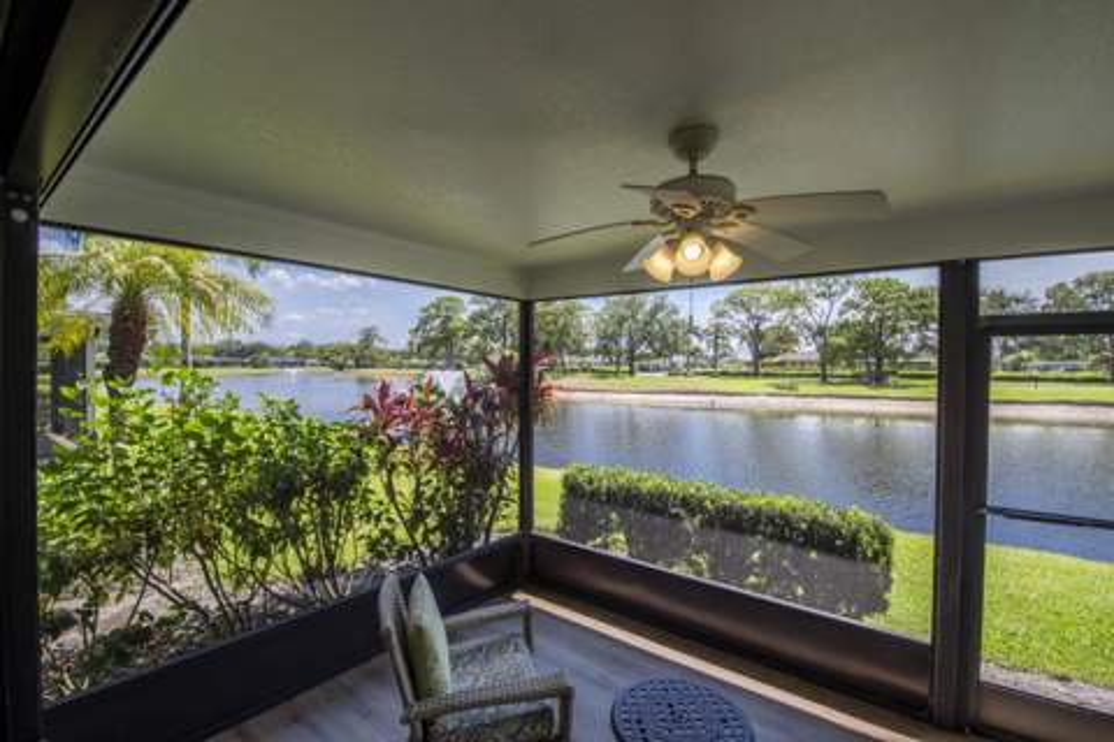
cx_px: 557
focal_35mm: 15
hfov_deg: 100.4
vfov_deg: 77.3
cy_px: 371
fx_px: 464
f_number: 8
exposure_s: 1/100
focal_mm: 15
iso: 100
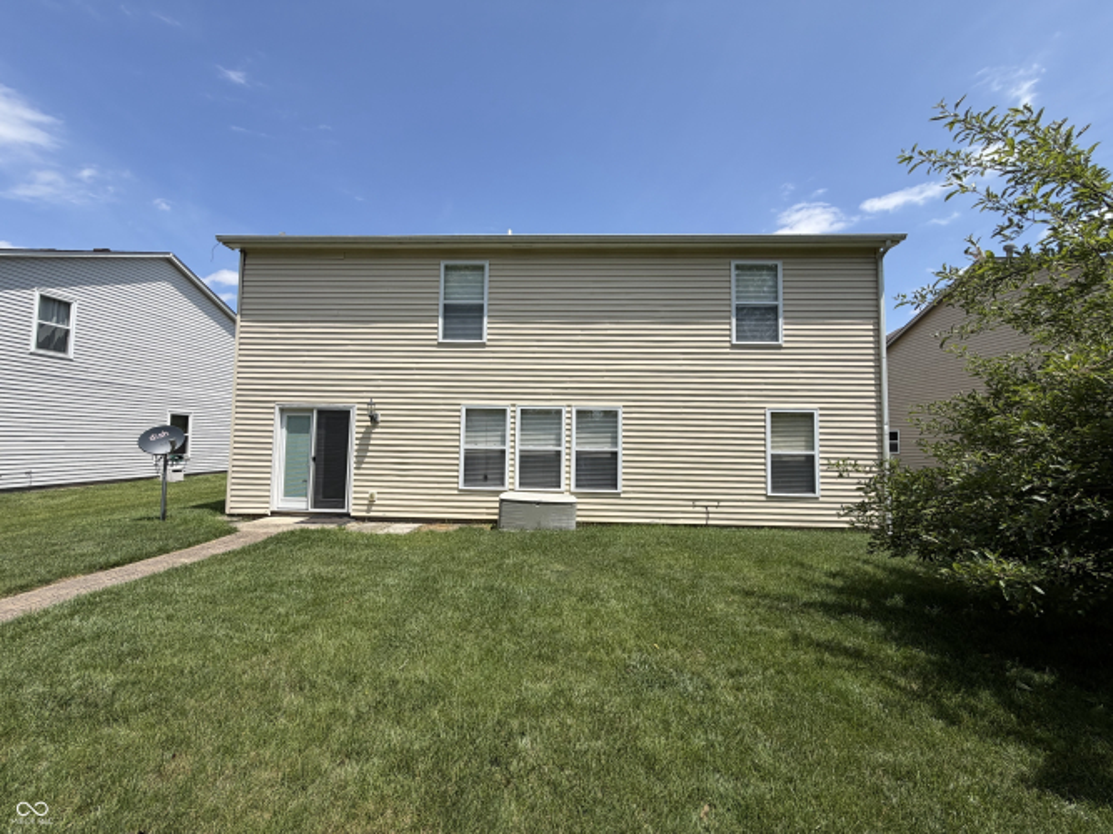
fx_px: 450
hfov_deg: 102.1
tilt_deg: +2.9
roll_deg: -0.6
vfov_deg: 85.7
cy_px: 417
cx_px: 556
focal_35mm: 14
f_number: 2.2
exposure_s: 1/853
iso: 20
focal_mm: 2.22
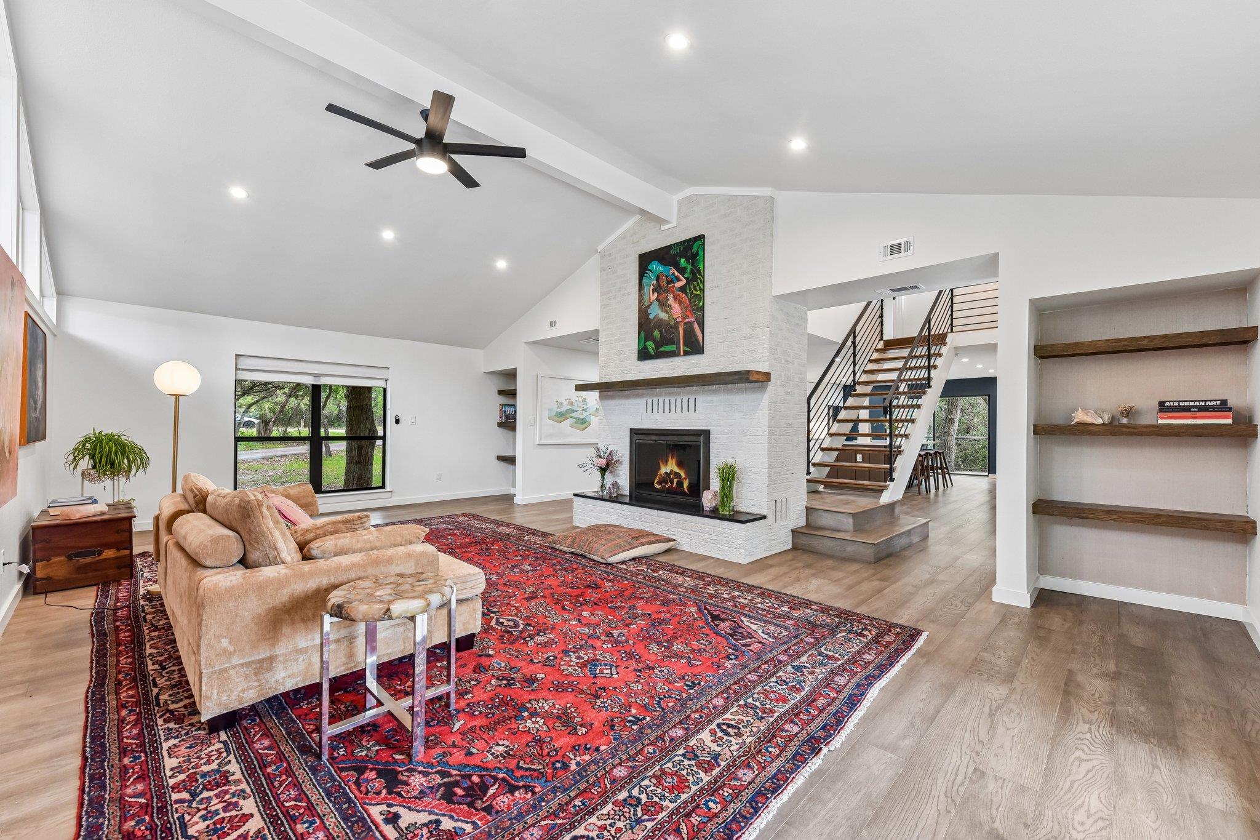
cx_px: 630
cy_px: 420
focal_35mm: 15
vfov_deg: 77.3
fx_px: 525
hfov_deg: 100.4
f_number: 8
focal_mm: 15
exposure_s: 1/15
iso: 640
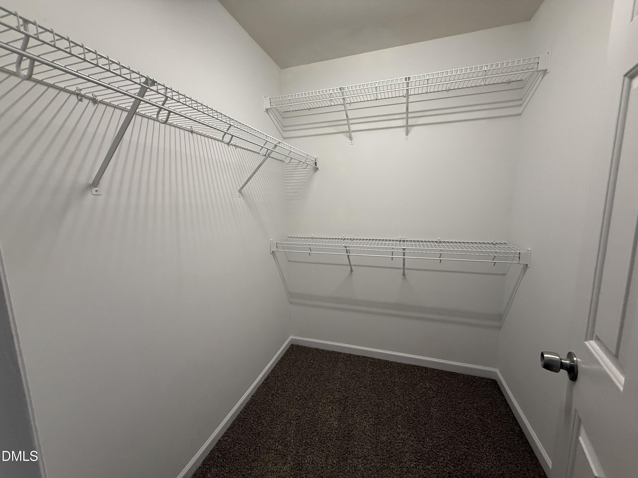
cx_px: 319
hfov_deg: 102.1
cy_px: 239
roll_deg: +0.1
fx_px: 258
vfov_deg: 85.7
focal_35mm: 14
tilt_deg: -7.6
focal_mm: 2.22
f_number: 2.2
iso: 320
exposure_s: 1/120
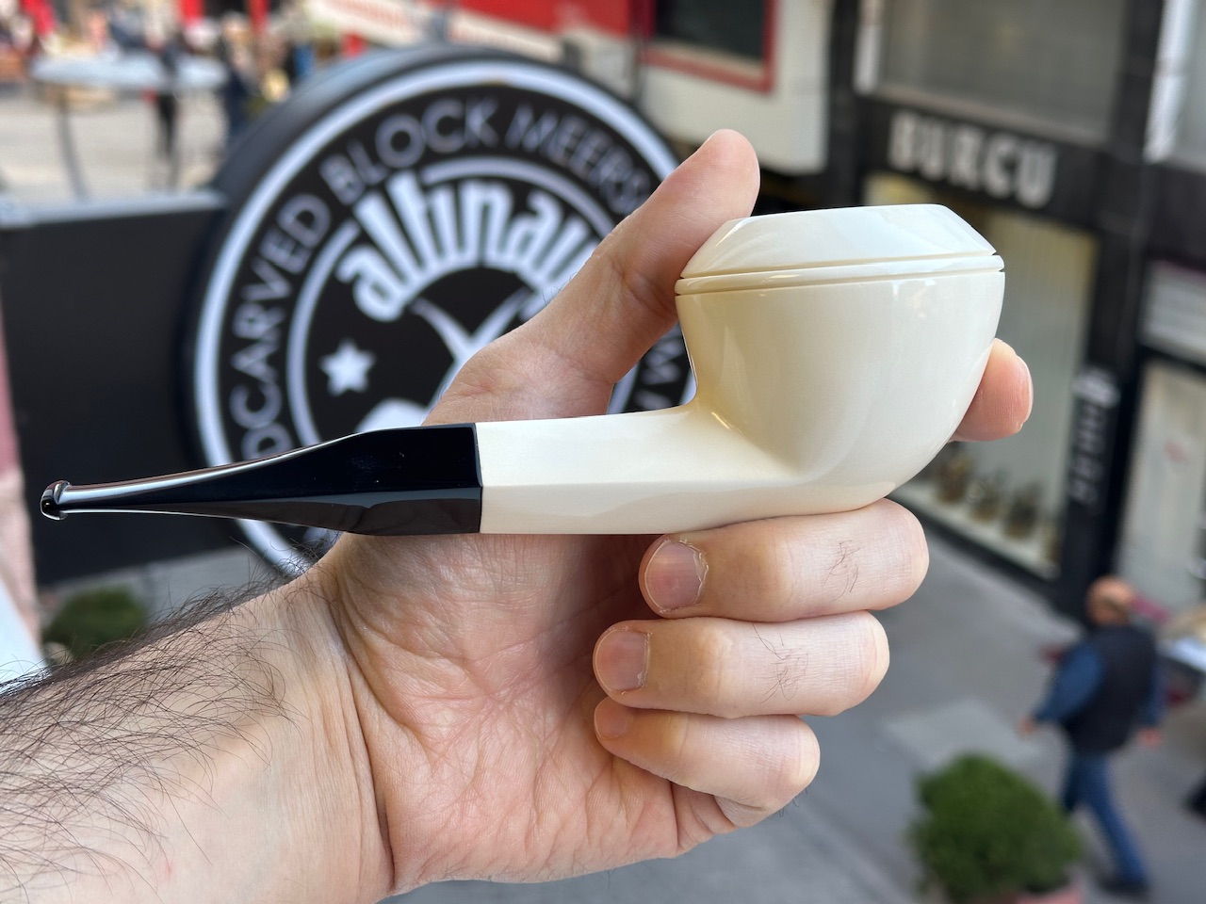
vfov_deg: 30.3
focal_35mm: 48
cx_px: 603
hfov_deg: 39.7
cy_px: 452
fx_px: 1672
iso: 50
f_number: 1.78
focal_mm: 6.86
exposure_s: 1/171
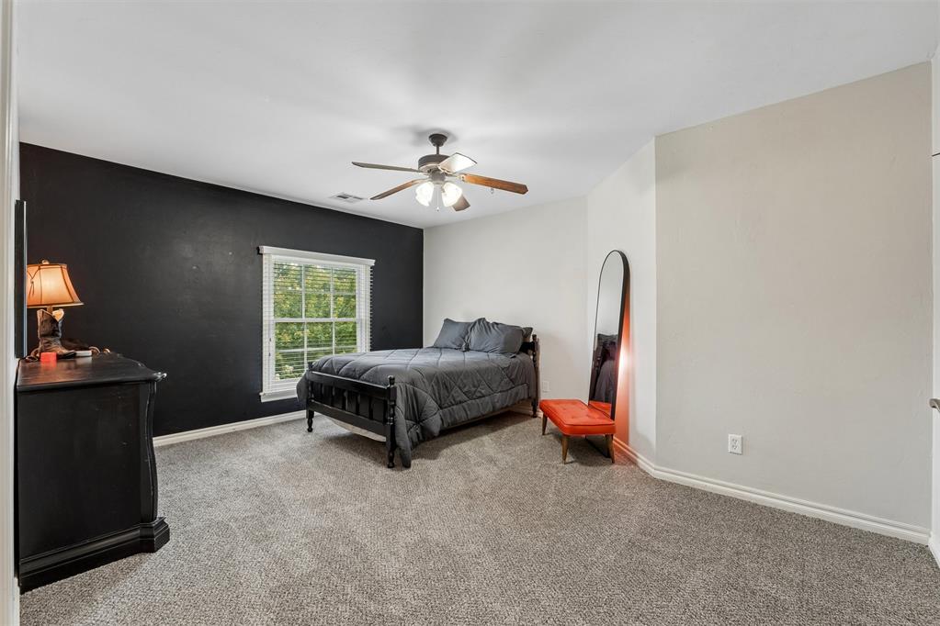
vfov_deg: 77.3
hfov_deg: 100.4
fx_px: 392
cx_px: 470
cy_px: 313
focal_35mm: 15
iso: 200
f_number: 8
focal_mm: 10
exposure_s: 1/15
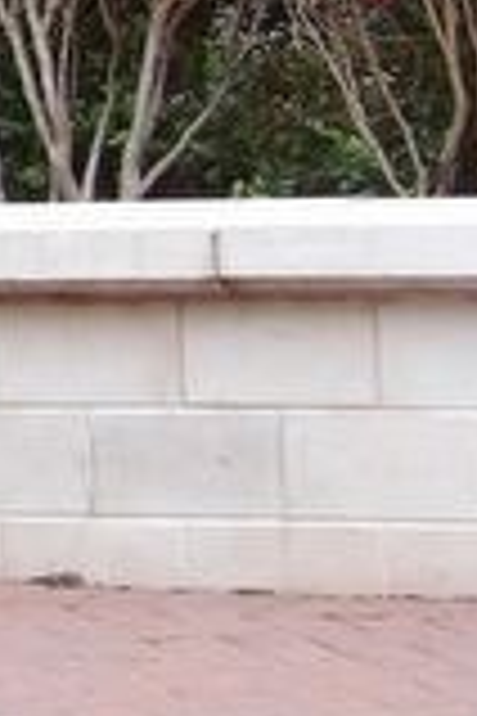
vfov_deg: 7.4
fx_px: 5525
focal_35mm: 278
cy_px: 36
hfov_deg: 4.8
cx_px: -770
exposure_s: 1/28
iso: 200
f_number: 3.9
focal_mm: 9.5
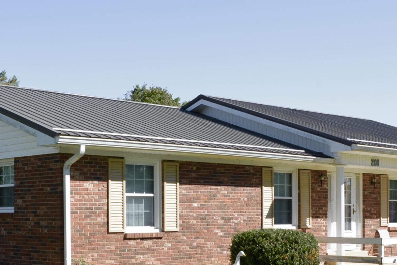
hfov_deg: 29.2
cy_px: 223
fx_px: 761
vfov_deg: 19.5
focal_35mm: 69
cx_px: 174
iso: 400
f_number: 10
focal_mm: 28
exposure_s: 1/400
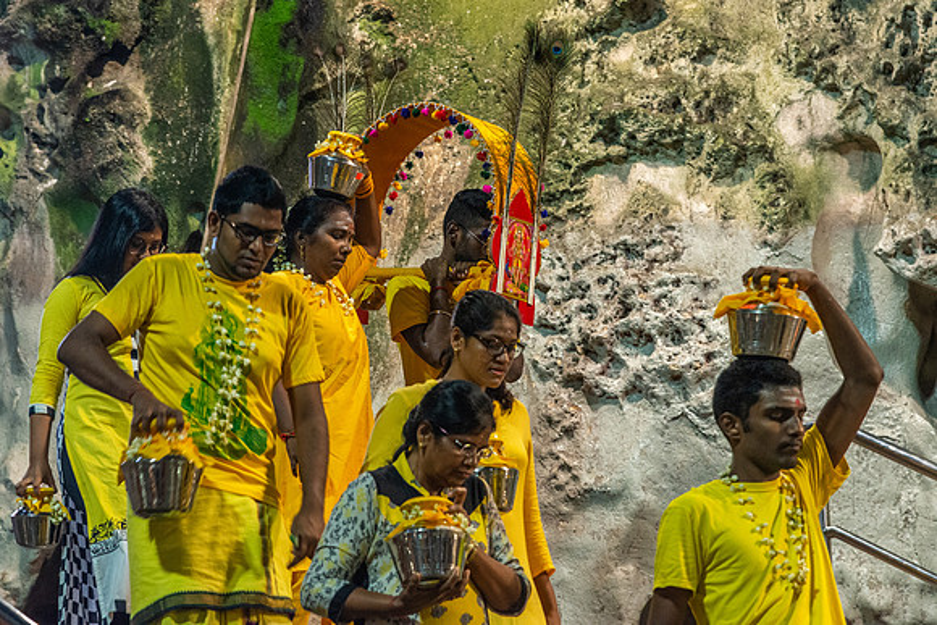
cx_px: 445
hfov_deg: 15.5
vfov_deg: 10.4
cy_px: 280
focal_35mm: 132
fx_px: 3446
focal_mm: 120
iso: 3200
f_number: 6.7
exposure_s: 1/90
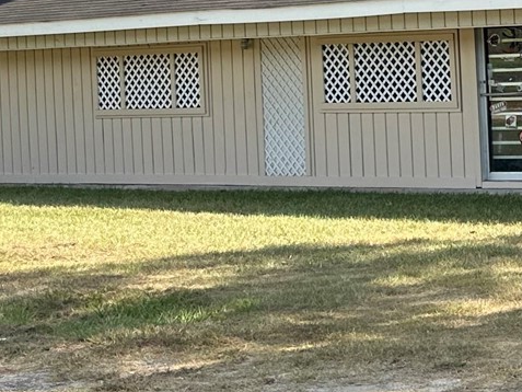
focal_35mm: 103
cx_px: 944
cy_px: 79
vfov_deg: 14.3
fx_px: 1554
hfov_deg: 16.1
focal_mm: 6.86
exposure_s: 1/1393
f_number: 1.78
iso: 80
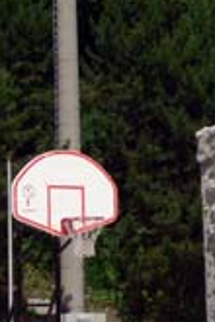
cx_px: 328
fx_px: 2293
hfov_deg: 5.3
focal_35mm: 256
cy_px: 287
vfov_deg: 8.0
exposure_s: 1/500
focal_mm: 15
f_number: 5.6
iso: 80
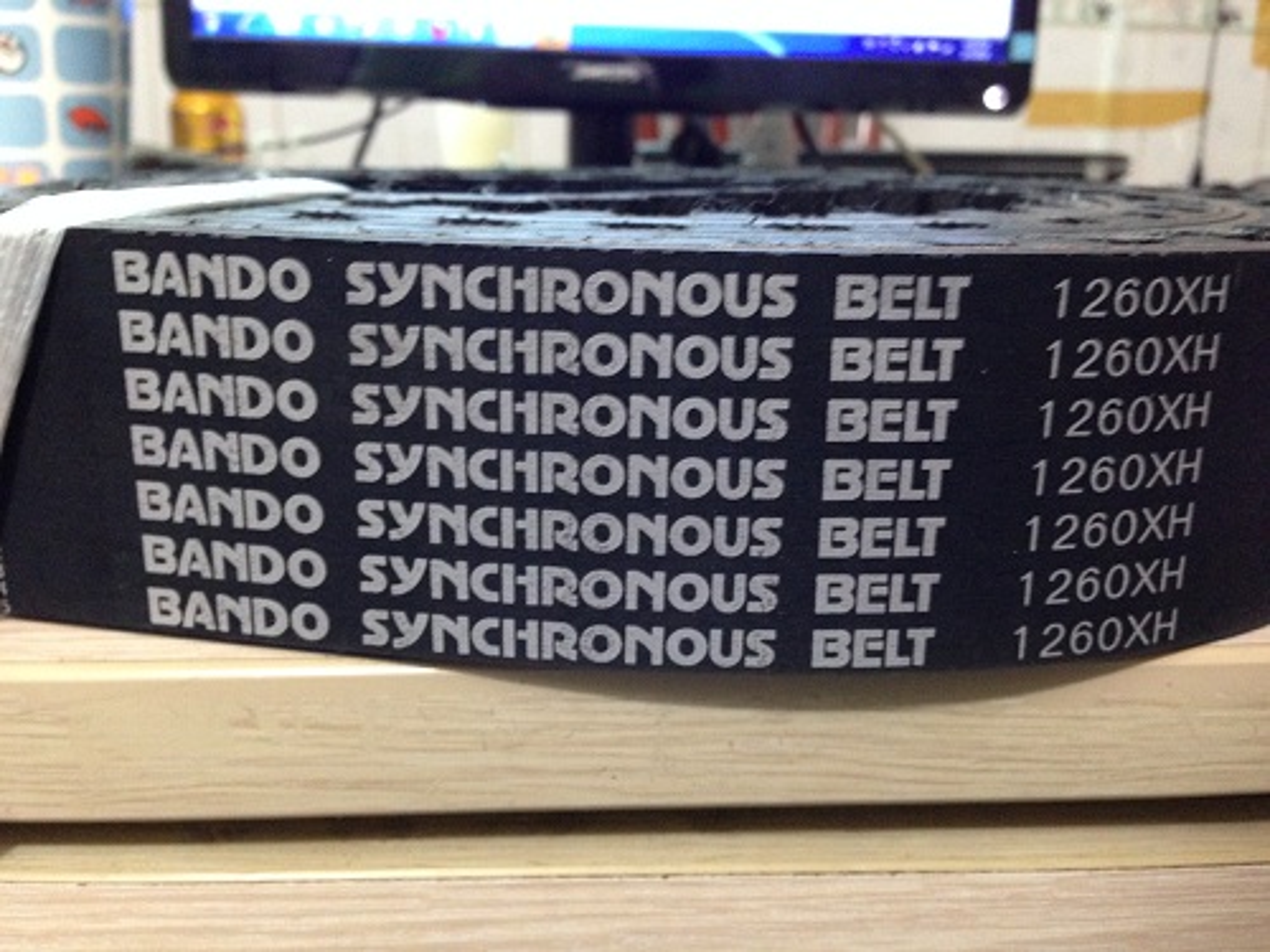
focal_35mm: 33
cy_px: 476
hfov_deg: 55.4
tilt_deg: -16.0
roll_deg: -1.4
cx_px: 635
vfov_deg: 42.9
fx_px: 1211
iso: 320
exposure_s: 1/15
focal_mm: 4.12
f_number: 2.4
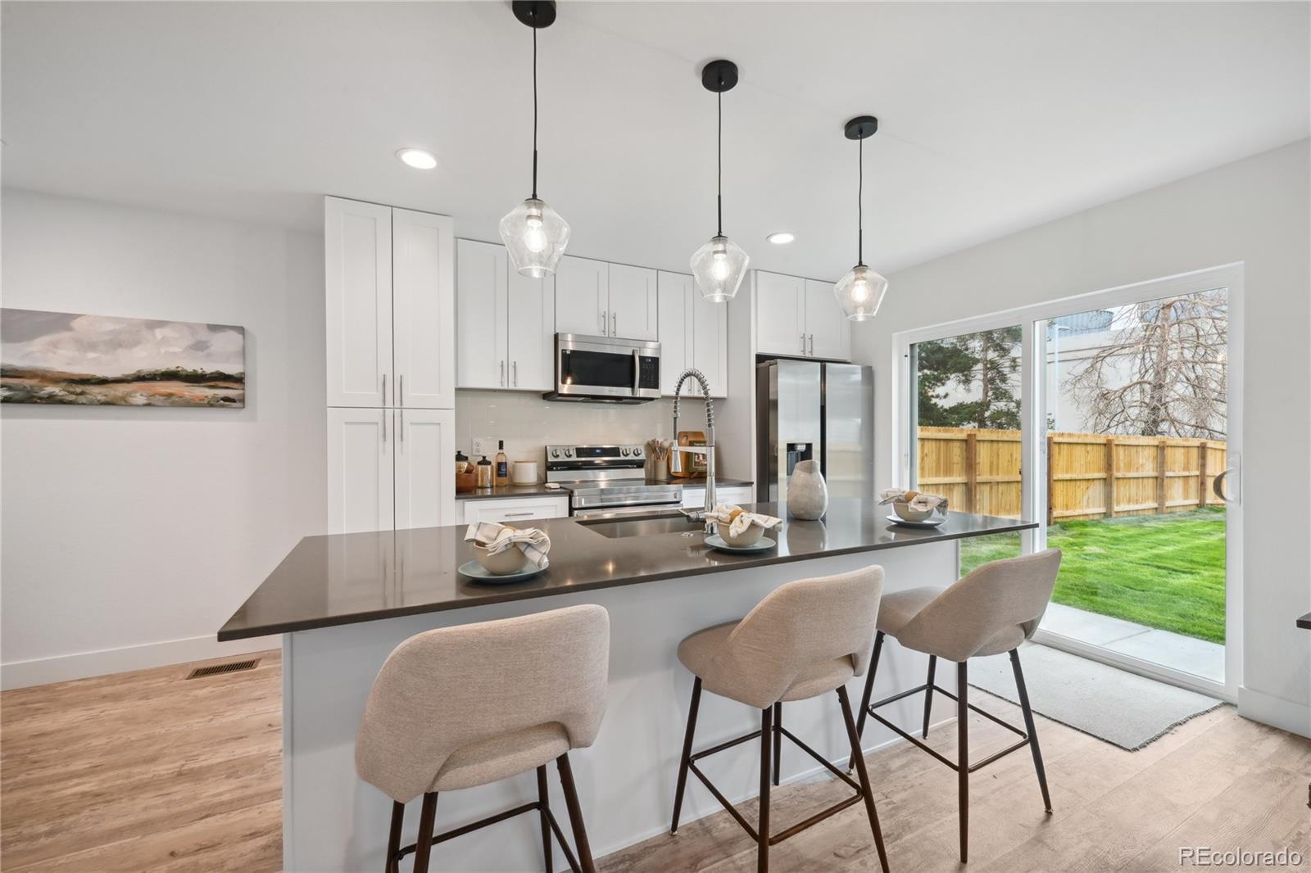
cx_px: 656
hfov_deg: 104.3
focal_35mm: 14
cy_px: 436
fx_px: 510
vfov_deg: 81.2
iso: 400
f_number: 11
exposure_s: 1/30
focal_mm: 14
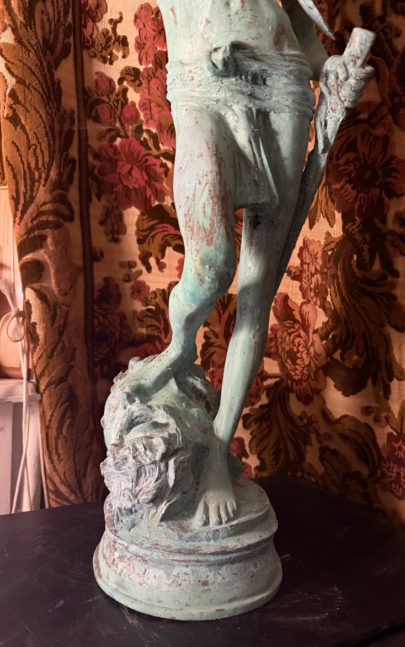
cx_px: 237
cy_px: 325
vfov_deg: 70.4
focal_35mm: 26
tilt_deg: +0.4
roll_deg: -2.9
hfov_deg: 47.4
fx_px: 459
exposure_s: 1/34
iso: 800
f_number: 1.78
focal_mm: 6.76
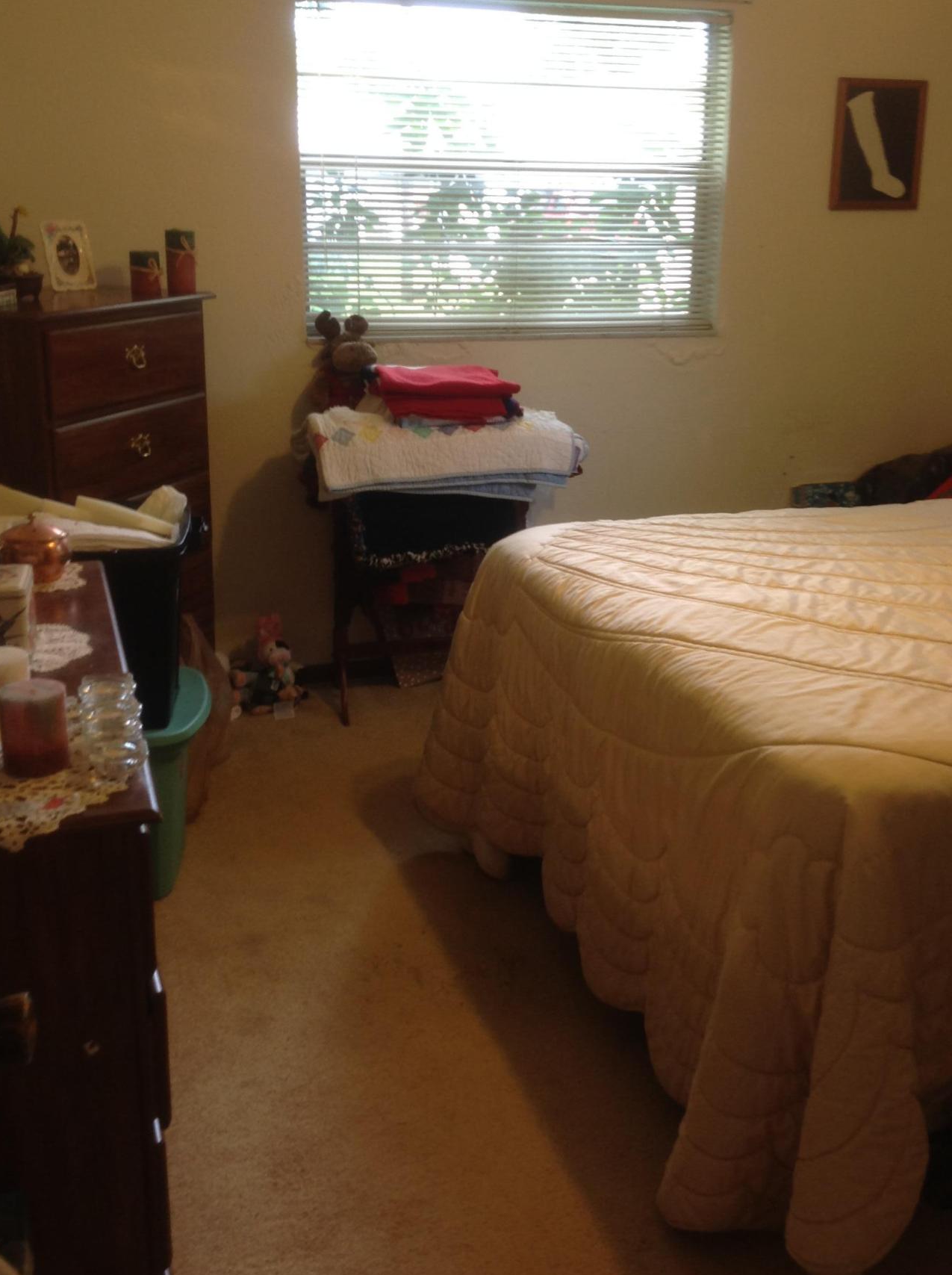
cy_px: 592
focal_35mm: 41
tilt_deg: -16.8
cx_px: 506
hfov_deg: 35.0
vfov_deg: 45.8
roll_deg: +0.4
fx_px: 1507
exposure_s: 1/17
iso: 50
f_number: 2.4
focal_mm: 4.28
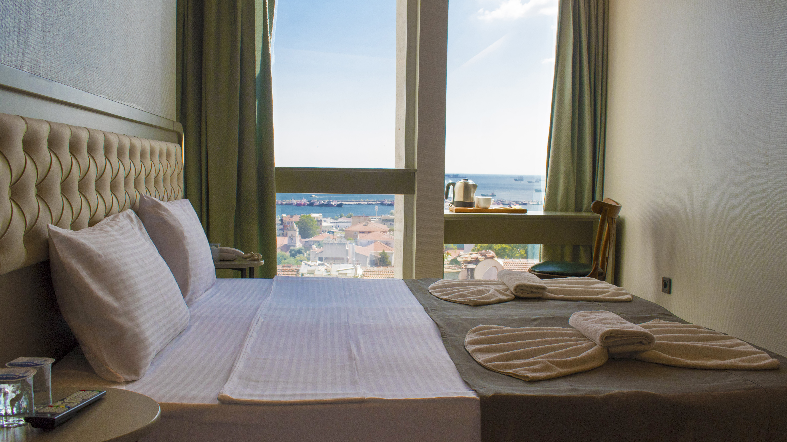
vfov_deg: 35.1
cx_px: 395
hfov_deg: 58.7
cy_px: 229
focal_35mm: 34
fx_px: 700
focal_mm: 21
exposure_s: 1/200
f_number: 7.1
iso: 400
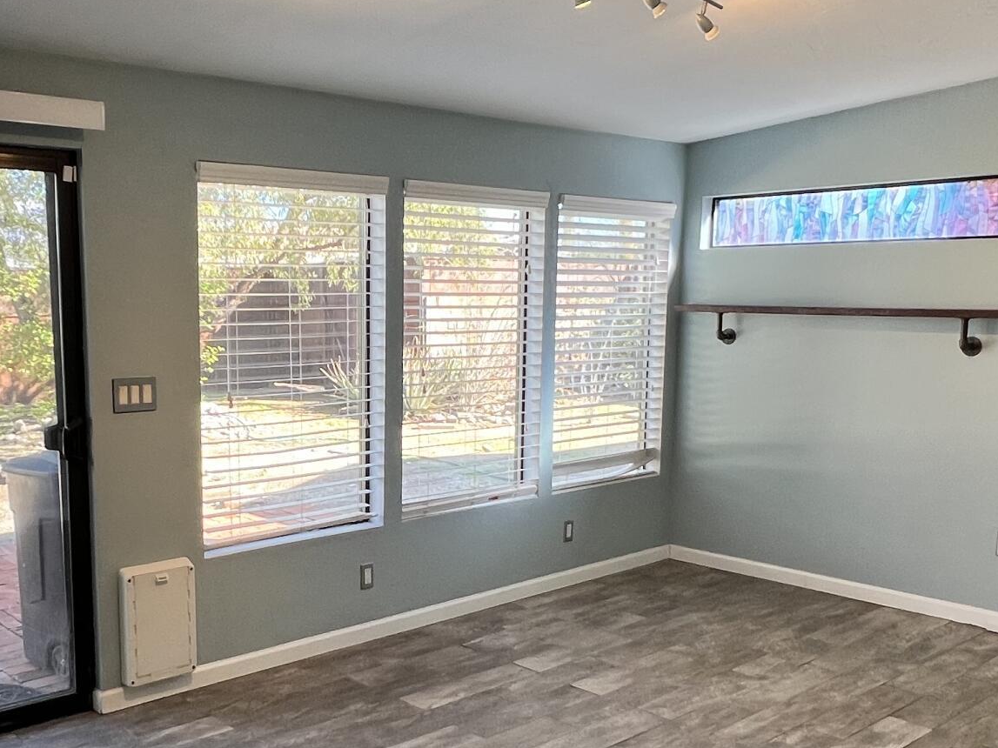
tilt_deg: -8.2
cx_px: 385
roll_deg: +0.0
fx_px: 980
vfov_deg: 41.6
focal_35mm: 34
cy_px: 441
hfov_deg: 53.5
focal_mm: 1.57
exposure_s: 1/120
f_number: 1.8
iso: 50
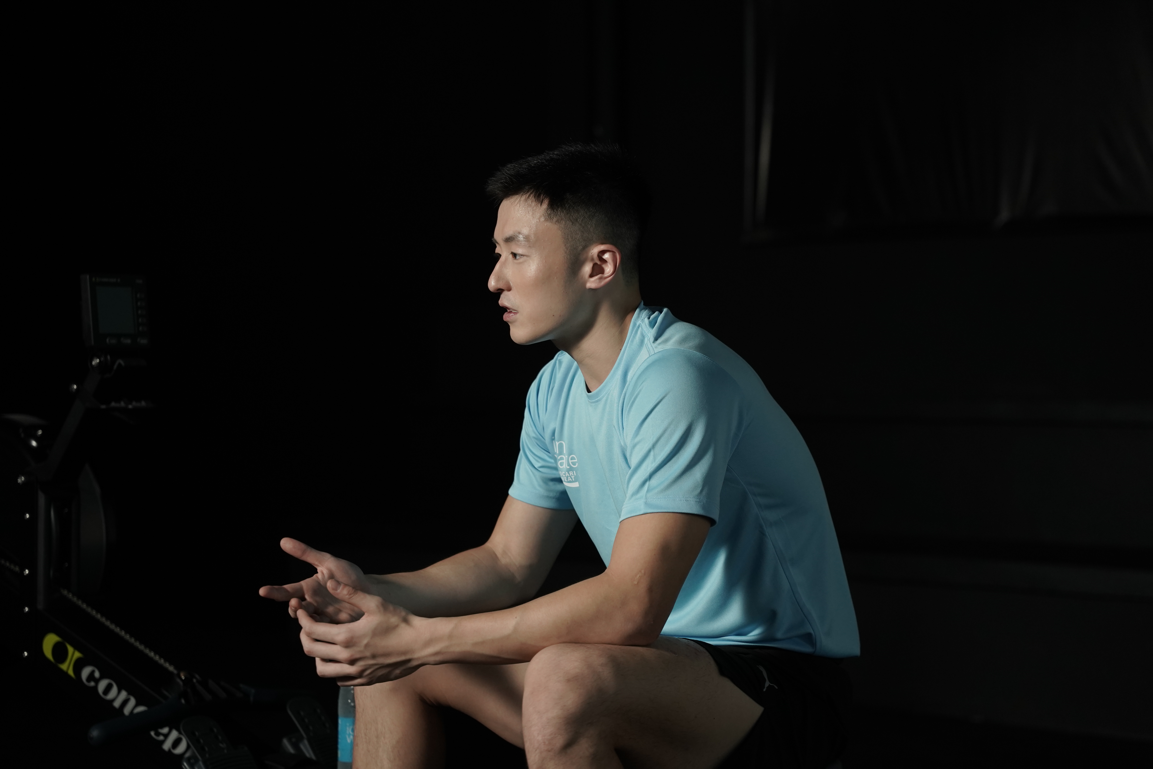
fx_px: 2242
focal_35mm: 70
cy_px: 384
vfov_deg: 19.5
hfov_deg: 28.8
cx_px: 576
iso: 1250
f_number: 2.8
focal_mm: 70
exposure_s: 1/160
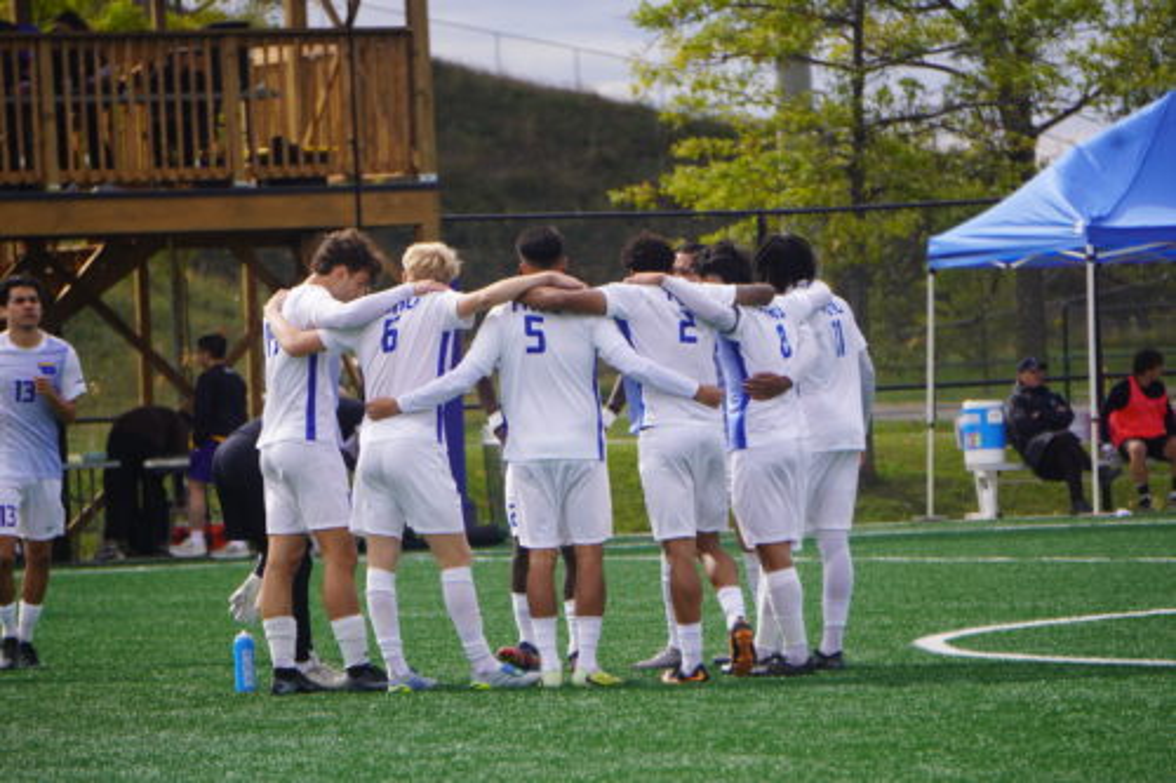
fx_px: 10286
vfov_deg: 4.4
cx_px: 588
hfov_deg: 6.5
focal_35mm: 315
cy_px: 392
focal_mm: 210
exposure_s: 1/400
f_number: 6.3
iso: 160
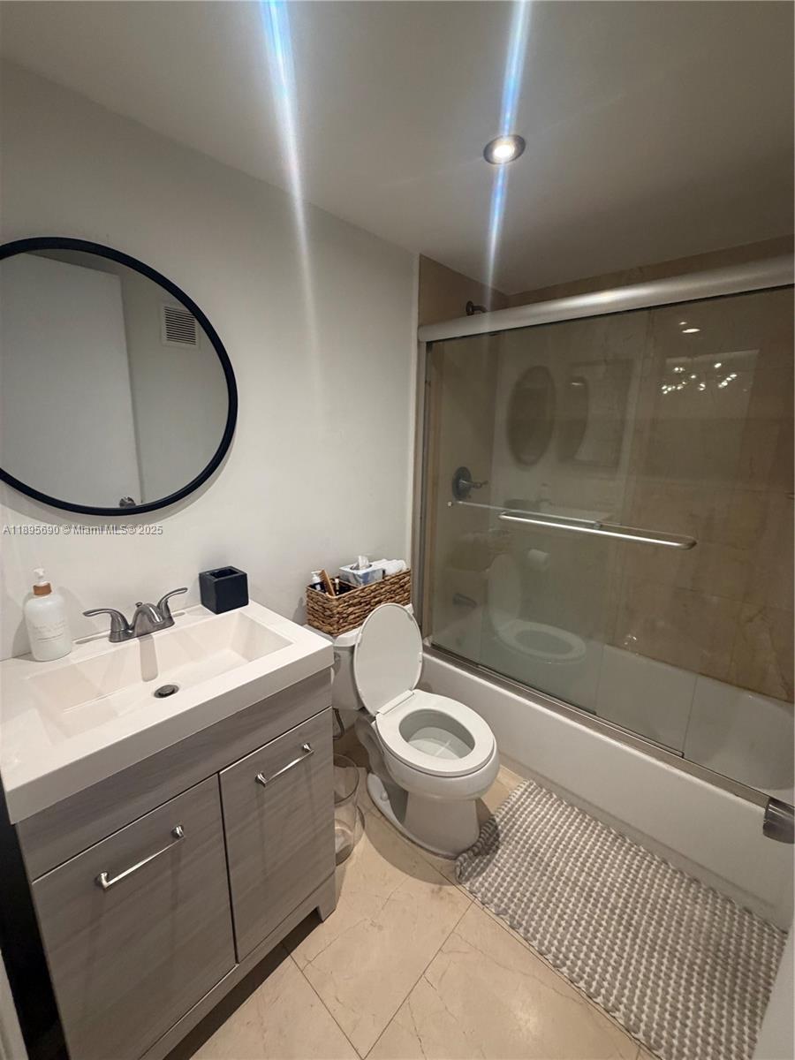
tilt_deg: -13.3
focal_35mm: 14
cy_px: 530
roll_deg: +0.4
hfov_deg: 85.7
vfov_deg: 102.1
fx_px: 429
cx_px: 398
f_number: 2.2
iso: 200
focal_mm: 2.22
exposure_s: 1/60
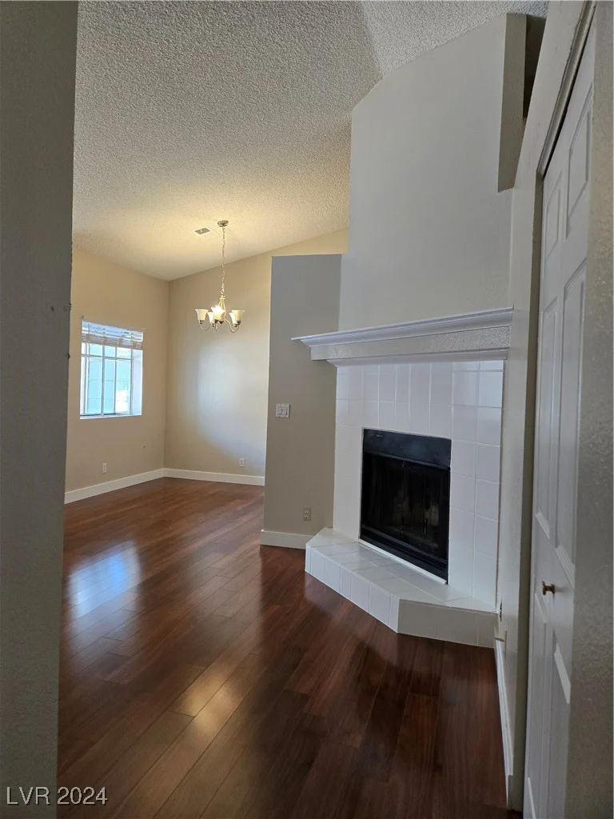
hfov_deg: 58.9
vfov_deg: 73.9
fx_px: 544
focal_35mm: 23
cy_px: 410
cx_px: 307
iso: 250
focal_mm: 5.4
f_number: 1.8
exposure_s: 1/120
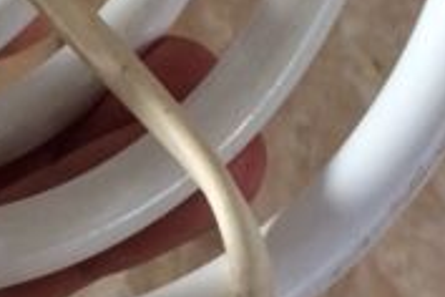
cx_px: 48
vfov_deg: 12.3
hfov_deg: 18.5
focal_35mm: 109
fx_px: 1347
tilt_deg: -57.6
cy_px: -55
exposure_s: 1/33
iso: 125
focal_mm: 4.15
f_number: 2.2
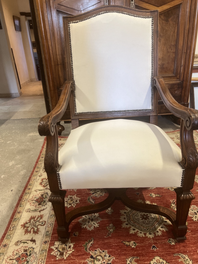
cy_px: 132
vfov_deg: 67.3
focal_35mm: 26
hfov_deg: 53.1
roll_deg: +1.8
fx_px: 198
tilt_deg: -23.9
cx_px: 99
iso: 125
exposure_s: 1/100
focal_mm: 5.7
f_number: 1.5
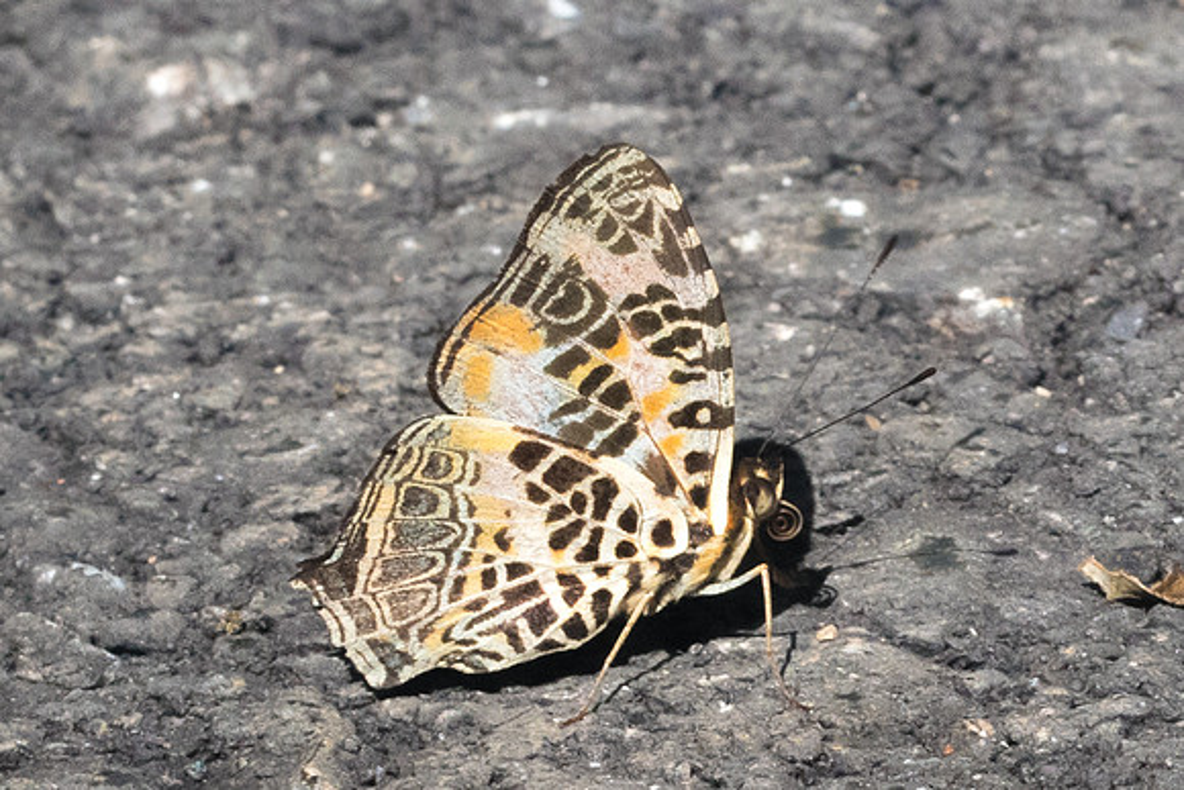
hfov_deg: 2.3
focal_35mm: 886
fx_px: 29147
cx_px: 777
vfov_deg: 1.6
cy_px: 481
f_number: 16
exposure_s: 1/400
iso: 1000
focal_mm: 150
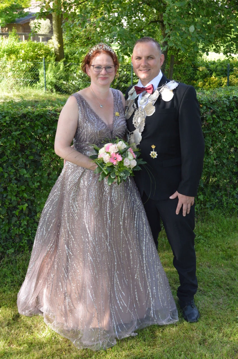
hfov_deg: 25.7
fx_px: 522
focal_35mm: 52
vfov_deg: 37.9
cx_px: 119
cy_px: 180
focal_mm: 35
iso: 400
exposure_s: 1/125
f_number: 5.6
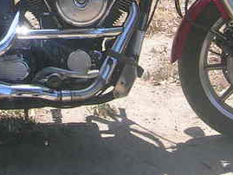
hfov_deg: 18.7
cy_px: -12
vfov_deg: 14.0
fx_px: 700
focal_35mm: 104
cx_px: 43
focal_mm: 5.4
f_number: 4.8
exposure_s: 1/202
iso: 50
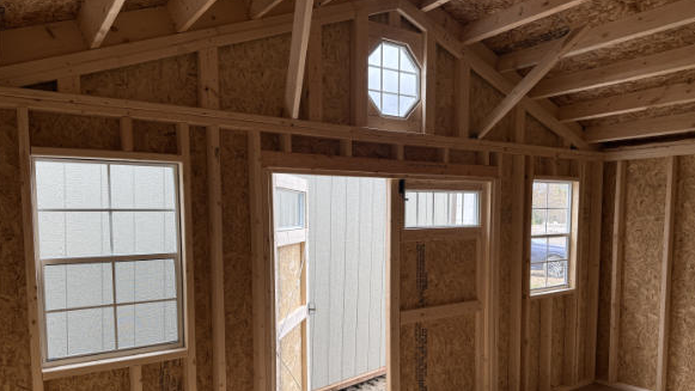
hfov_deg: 69.9
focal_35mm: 27
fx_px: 498
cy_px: 252
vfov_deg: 42.5
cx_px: 345
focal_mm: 6.8
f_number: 1.8
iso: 80
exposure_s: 1/339
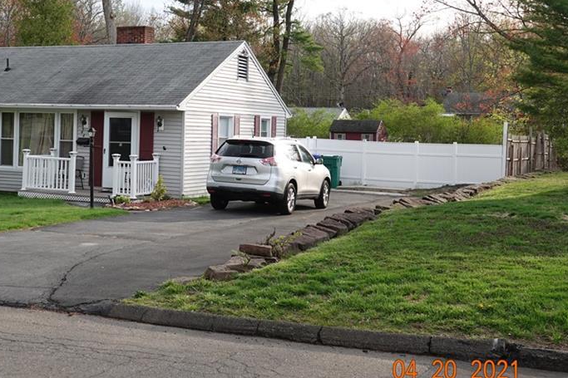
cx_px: 151
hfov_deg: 36.1
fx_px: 852
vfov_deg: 25.0
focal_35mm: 54
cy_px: 144
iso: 100
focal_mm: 13.31
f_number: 3.2
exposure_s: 1/250
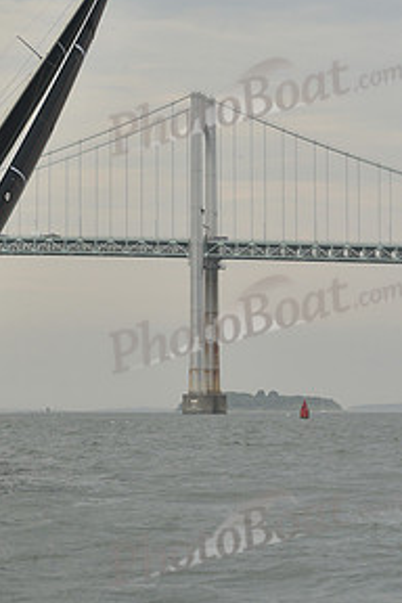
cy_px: 241
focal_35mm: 141
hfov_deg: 9.7
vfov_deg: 14.5
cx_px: 1
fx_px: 2362
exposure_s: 1/500
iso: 250
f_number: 5.6
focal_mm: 70
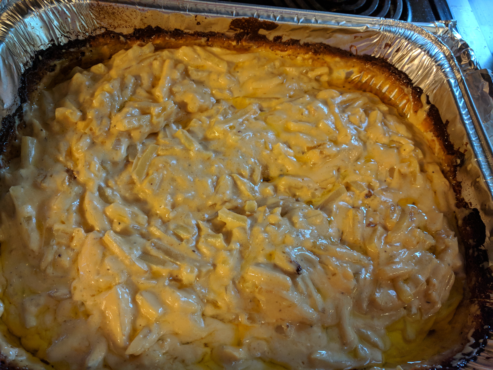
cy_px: 185
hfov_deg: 67.3
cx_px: 246
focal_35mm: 26
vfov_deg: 53.1
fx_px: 370
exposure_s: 1/60
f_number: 2
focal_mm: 4.67
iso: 468
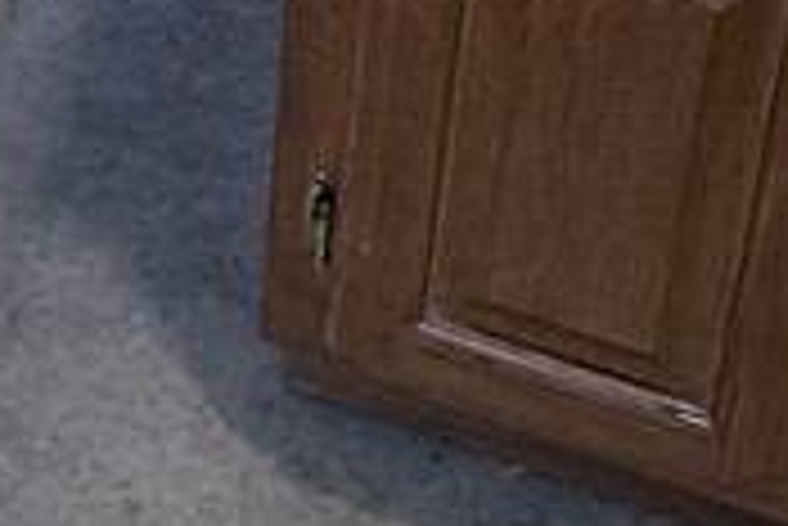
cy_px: -1039
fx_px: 3198
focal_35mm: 146
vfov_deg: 8.1
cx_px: -518
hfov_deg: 13.0
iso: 200
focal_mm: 6.86
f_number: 1.78
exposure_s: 1/60
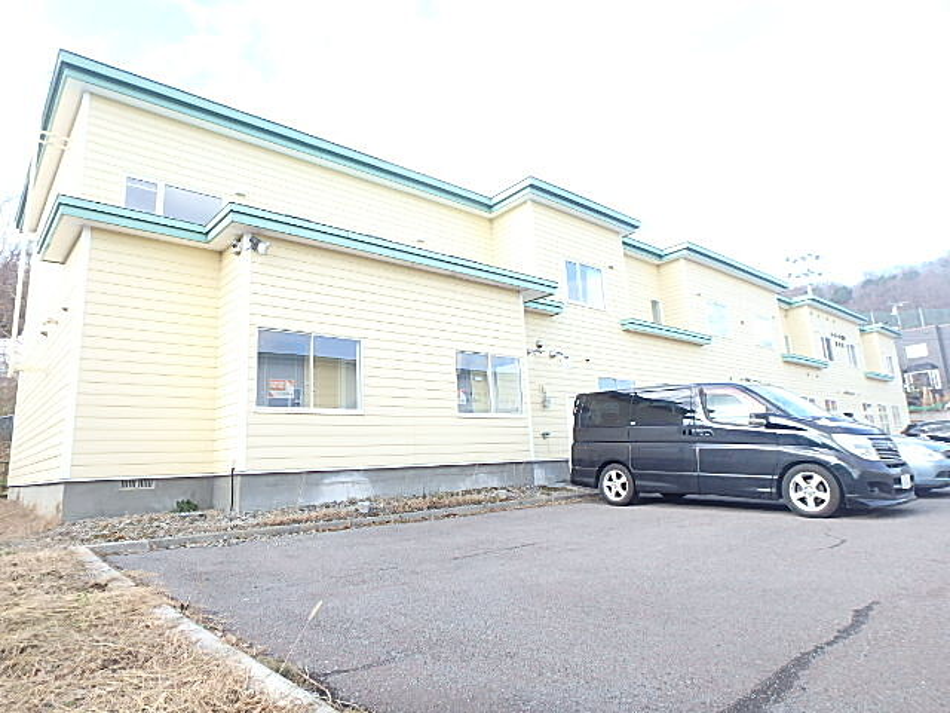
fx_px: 576
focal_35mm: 21
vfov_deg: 63.4
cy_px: 356
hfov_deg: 79.0
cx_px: 475
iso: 125
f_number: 3.5
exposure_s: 1/125
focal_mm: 3.7
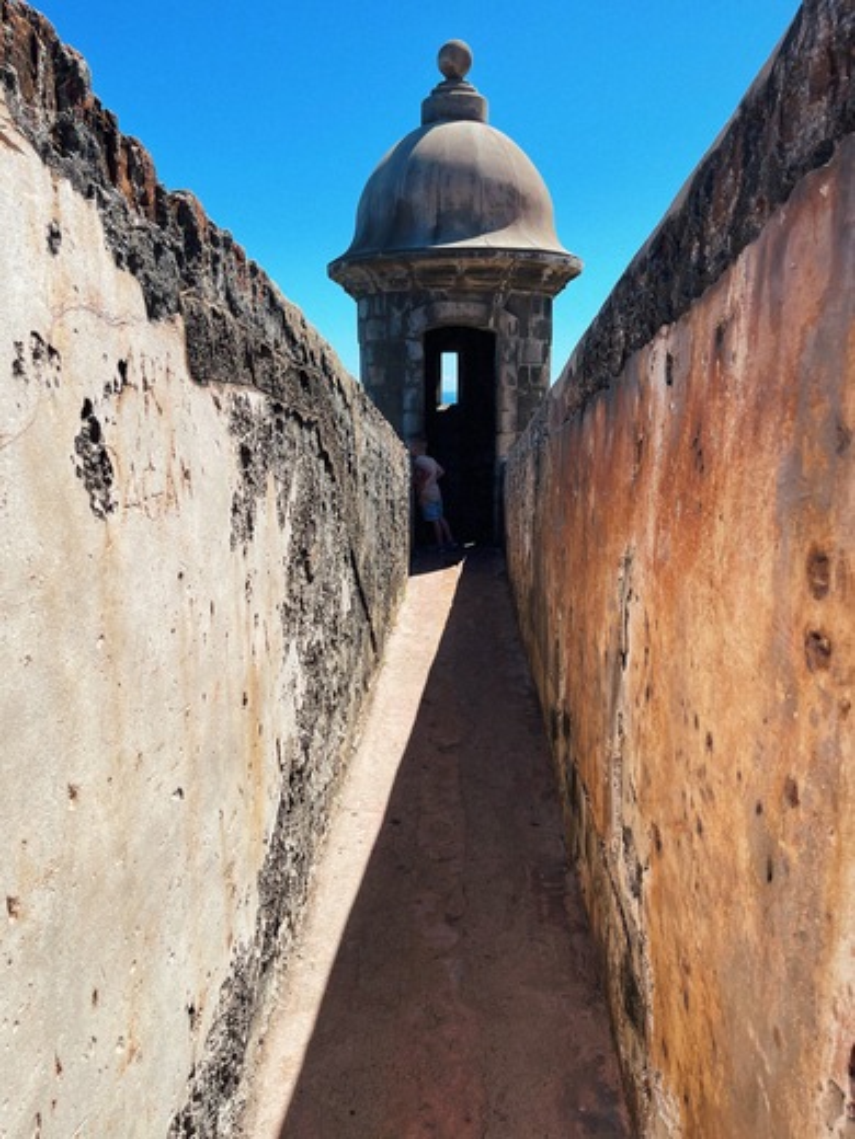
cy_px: 570
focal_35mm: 25
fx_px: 823
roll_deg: +0.5
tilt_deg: -12.2
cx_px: 428
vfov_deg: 69.4
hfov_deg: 54.9
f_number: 1.6
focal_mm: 5.1
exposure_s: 1/3165
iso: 32
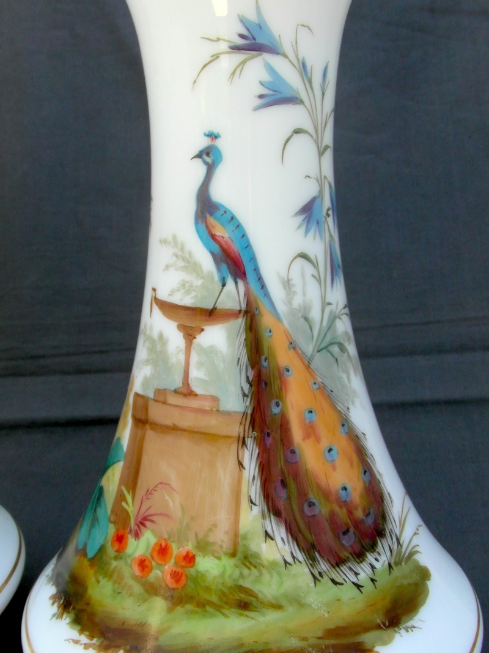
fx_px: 678
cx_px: 232
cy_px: 344
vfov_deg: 51.3
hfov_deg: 39.6
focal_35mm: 36
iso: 80
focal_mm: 5.3
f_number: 5
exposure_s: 1/60
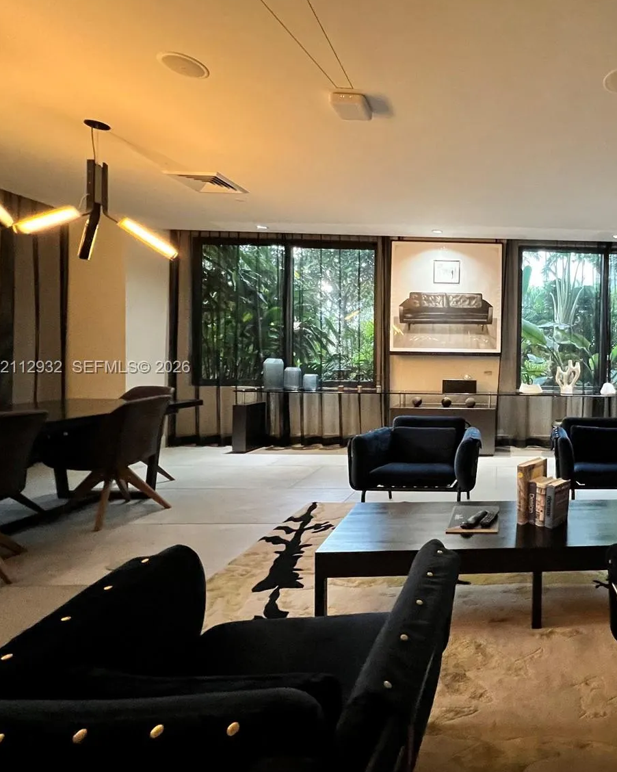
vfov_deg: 86.3
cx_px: 525
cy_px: 368
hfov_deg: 64.6
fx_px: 411
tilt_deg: -1.4
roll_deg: -0.1
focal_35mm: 18
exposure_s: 1/40
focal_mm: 1.57
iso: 800
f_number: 1.8
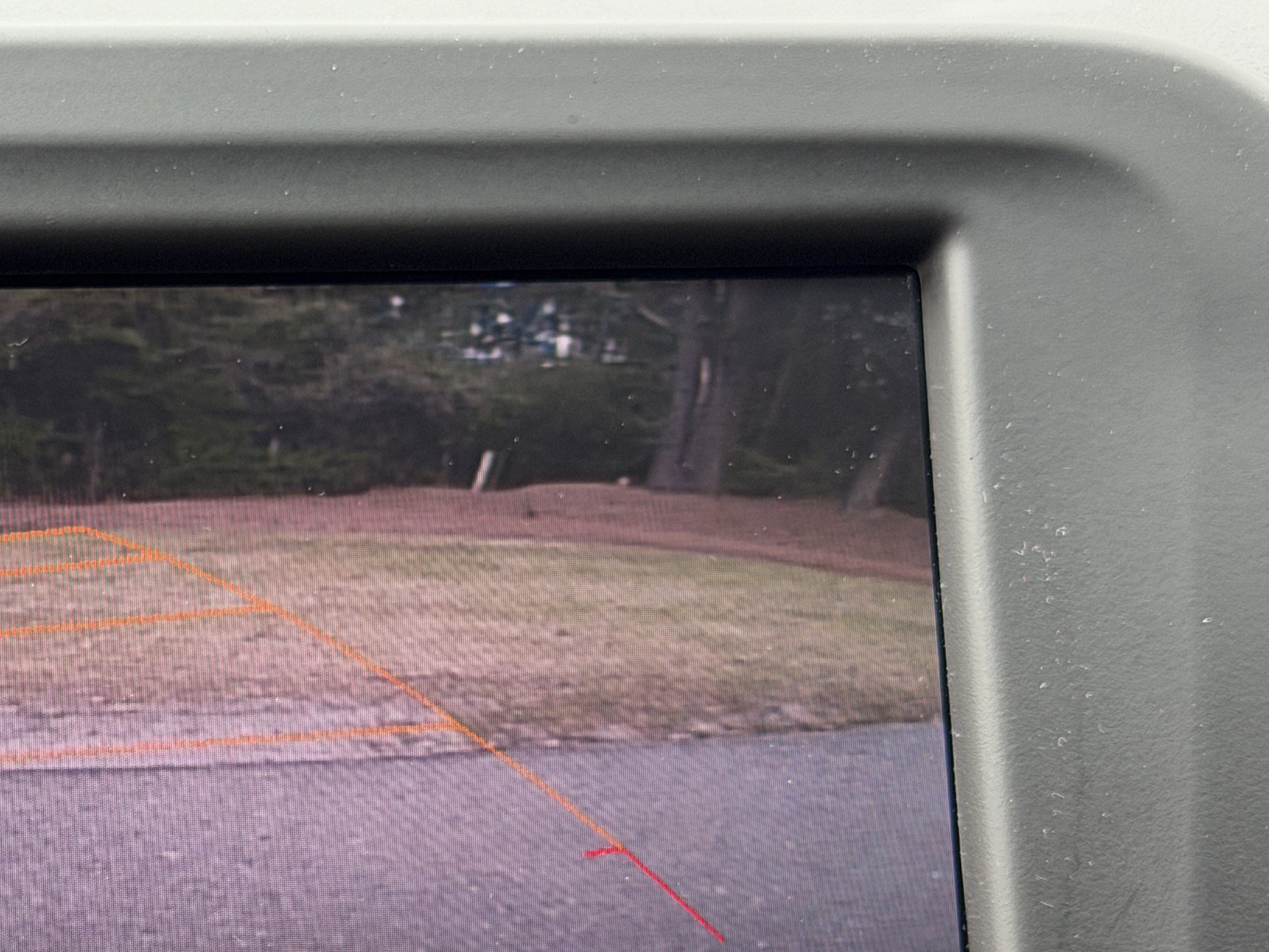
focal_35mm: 107
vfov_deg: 13.7
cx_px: 111
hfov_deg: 18.1
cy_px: 894
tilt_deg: -25.2
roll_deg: -1.1
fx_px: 3923
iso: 64
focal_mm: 6.76
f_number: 1.78
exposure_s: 1/228
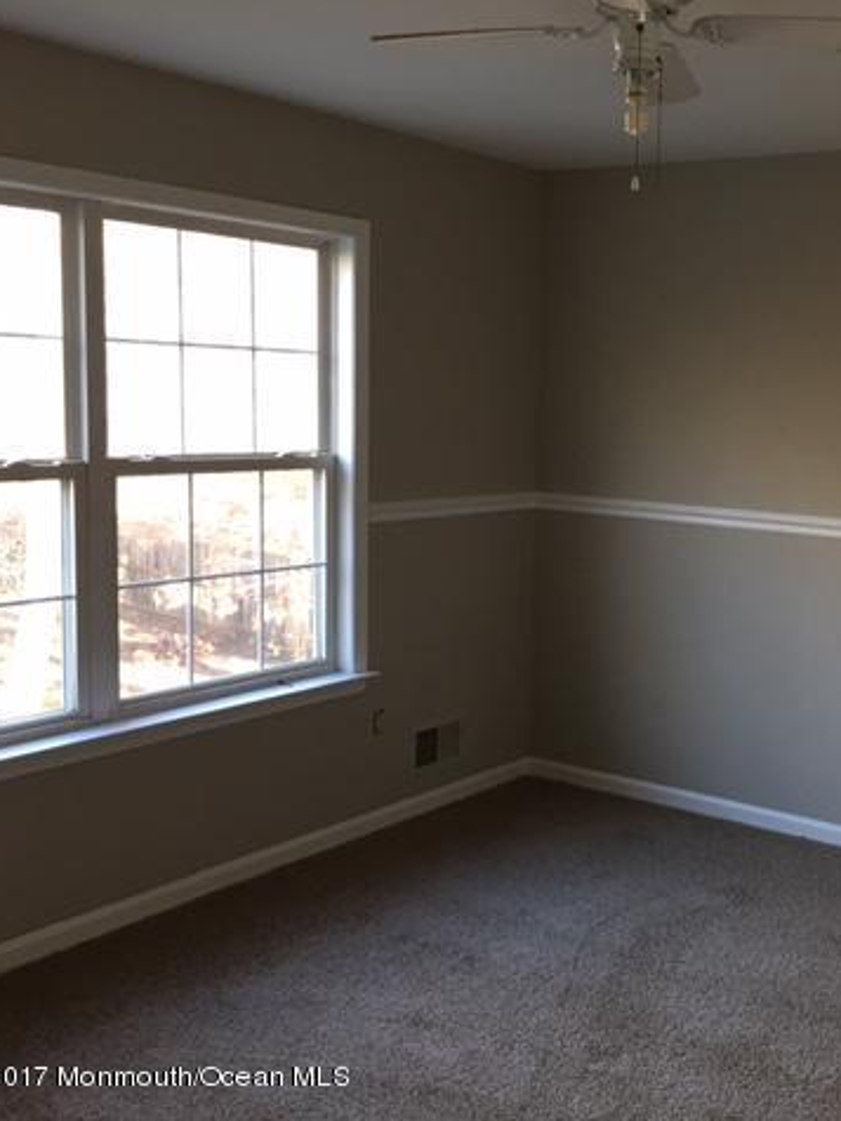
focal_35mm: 39
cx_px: 704
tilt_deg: -6.0
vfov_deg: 47.9
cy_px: 558
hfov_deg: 35.3
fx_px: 1263
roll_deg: -3.6
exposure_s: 1/15
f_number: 2.2
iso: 25
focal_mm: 4.15
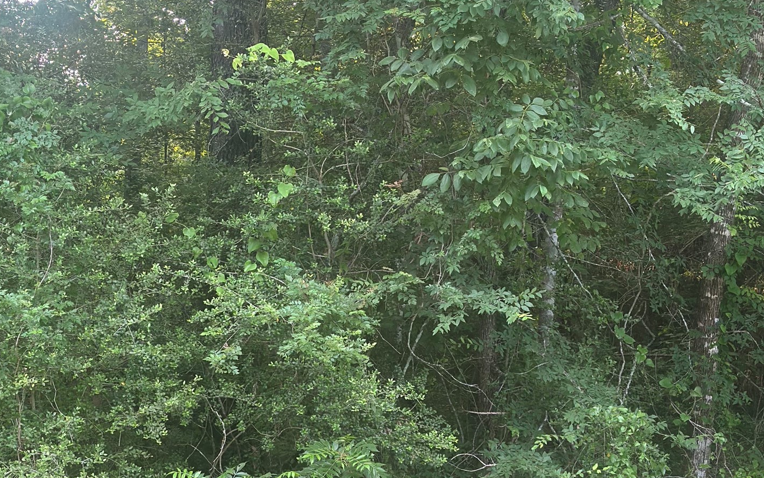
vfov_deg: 17.7
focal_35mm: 73
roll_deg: -0.1
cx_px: 378
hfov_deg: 28.2
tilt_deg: +0.4
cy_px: 372
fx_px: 1520
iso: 125
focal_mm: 6.86
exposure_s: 1/88
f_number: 1.78
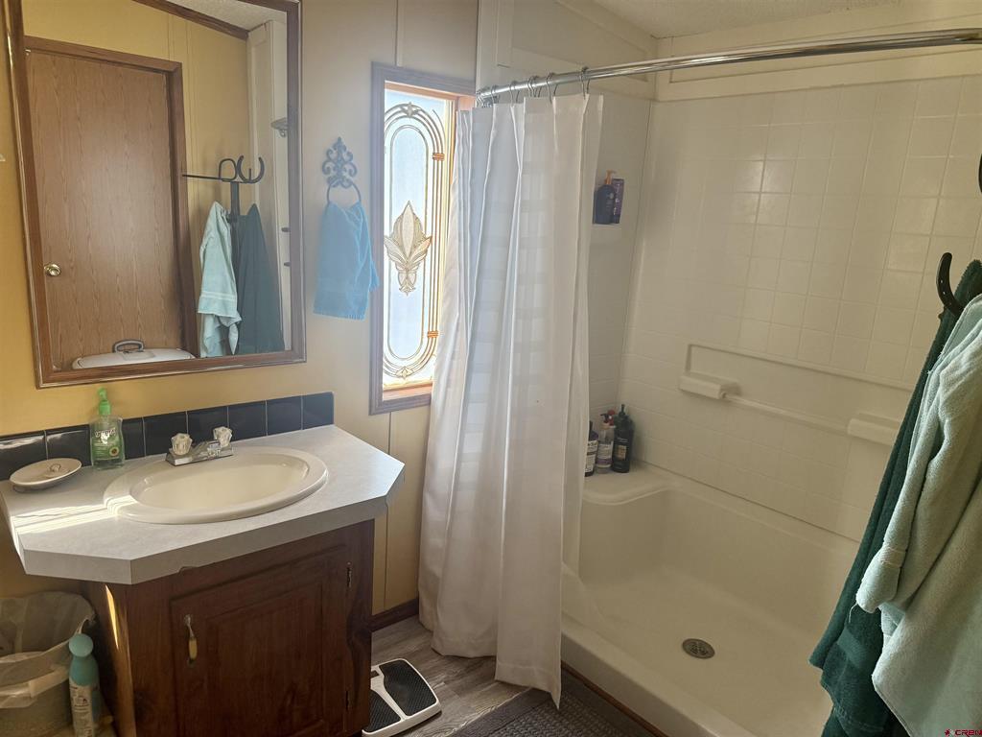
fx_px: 681
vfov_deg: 56.8
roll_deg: -3.3
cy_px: 368
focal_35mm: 24
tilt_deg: -13.4
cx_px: 491
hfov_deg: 71.6
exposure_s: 1/183
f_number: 1.78
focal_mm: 6.76
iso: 200
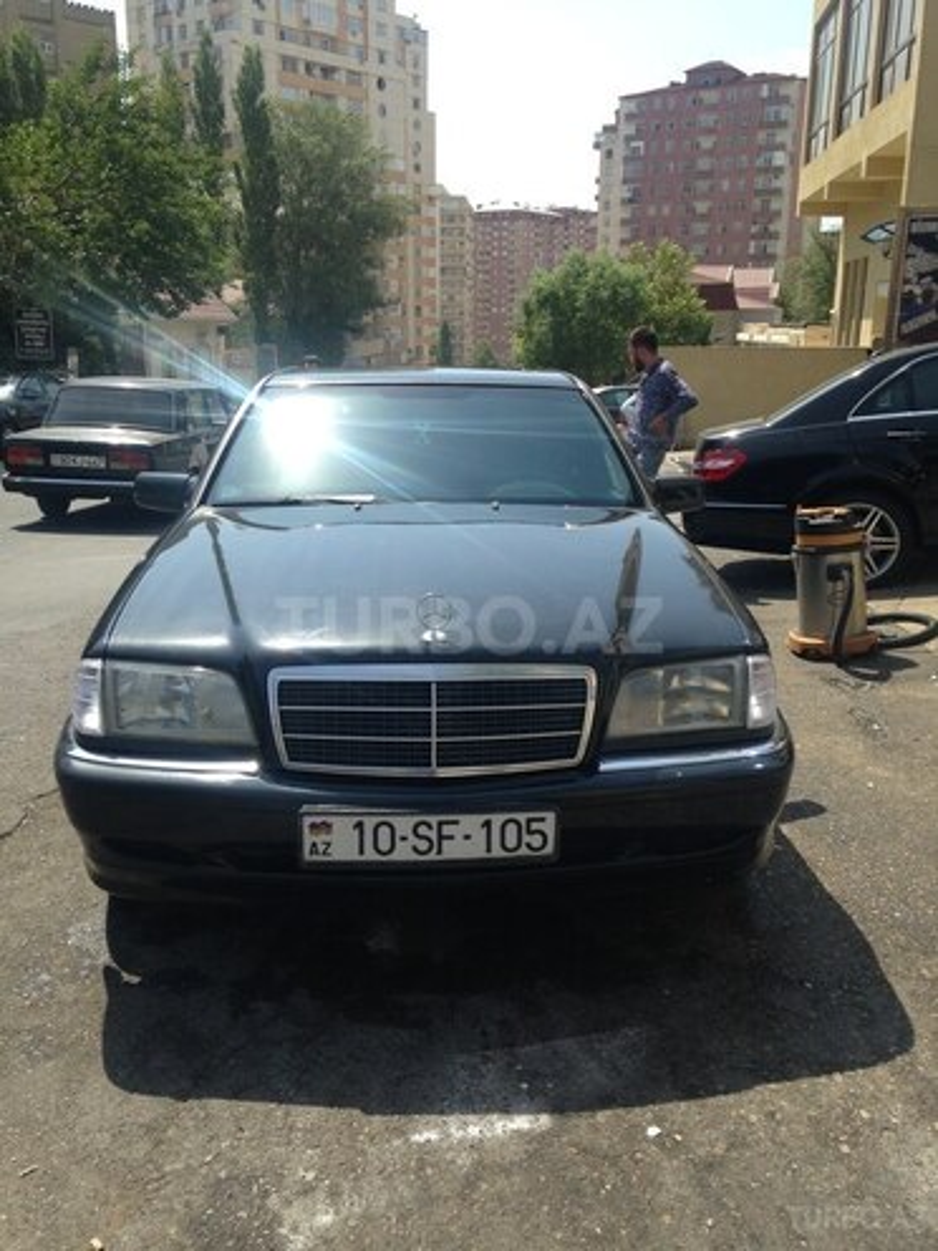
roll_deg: -0.4
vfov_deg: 55.4
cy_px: 626
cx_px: 469
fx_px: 1192
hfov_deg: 42.9
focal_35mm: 33
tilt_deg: -17.2
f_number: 2.4
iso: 50
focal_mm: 4.12
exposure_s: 1/1043
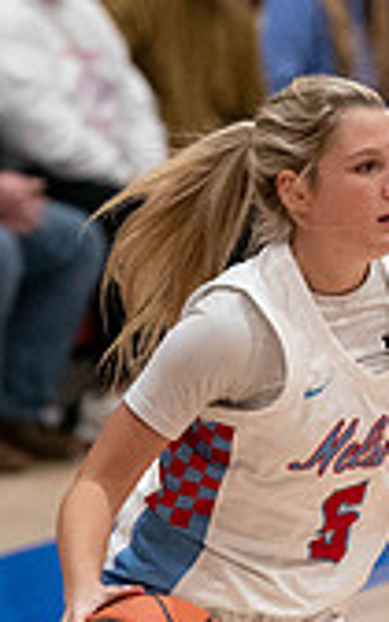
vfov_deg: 3.3
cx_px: 321
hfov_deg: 2.1
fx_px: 10839
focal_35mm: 639
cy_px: 393
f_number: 2.8
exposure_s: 1/1000
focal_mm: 129
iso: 3200
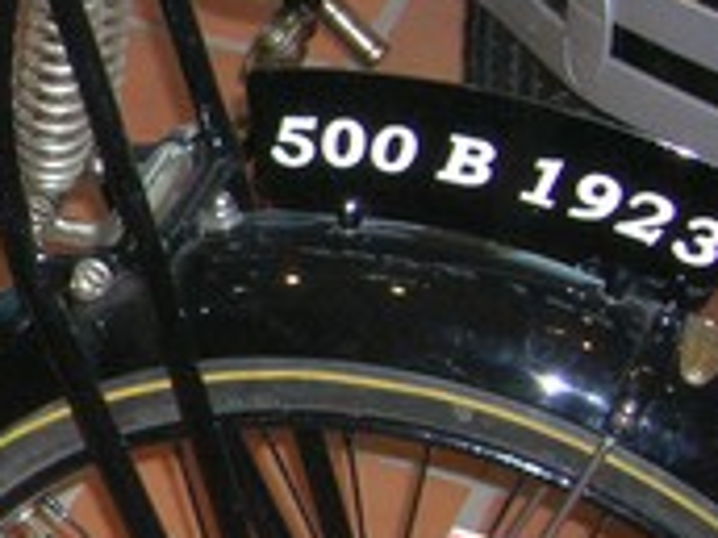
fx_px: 2904
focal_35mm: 140
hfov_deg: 13.0
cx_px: -478
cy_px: 261
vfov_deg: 10.6
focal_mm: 5.7
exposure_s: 1/60.1
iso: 150
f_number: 2.9
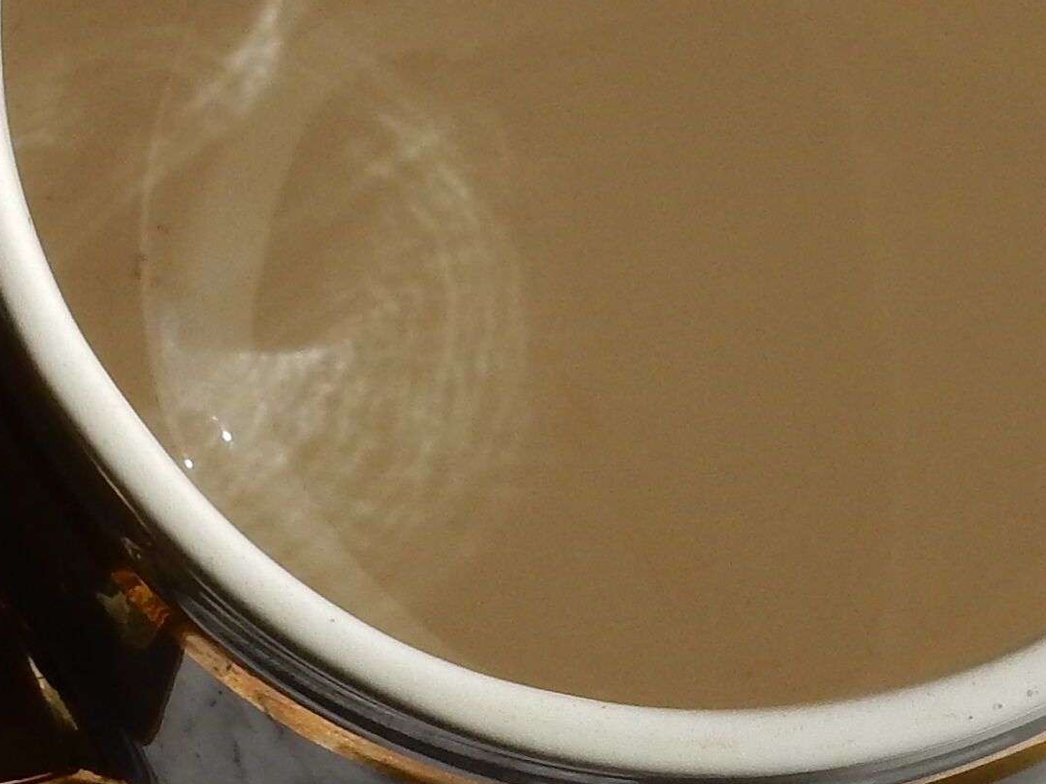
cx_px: 679
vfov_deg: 8.1
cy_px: 662
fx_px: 5500
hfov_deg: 10.9
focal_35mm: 182
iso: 125
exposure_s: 1/800
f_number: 4.2
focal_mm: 7.6
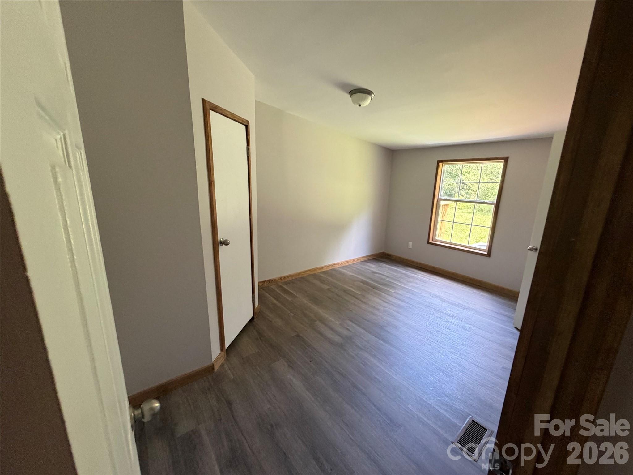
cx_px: 316
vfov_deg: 85.7
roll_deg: -0.5
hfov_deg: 102.1
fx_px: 256
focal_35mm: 14
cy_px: 238
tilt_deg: -13.2
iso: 320
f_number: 2.2
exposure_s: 1/62
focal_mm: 2.22
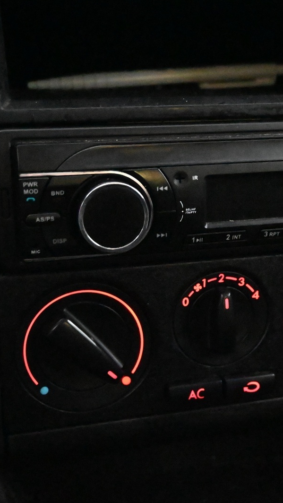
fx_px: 797
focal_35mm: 60
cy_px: 252
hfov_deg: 19.9
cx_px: 234
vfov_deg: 35.0
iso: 22800
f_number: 4.2
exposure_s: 1/40
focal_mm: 25
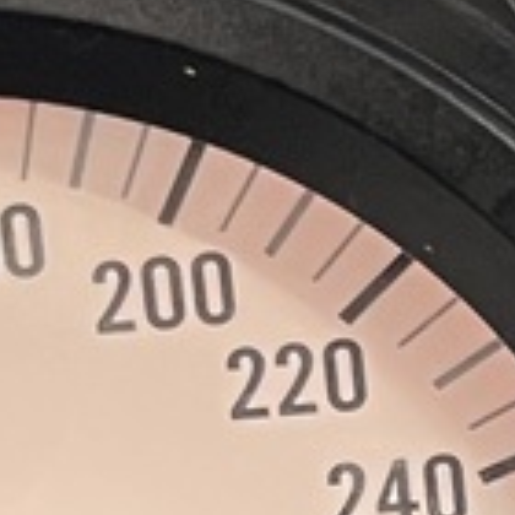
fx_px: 3972
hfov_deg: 7.3
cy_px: 633
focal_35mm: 236
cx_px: 750
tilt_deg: -46.9
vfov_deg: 7.4
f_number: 1.6
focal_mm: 5.1
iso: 160
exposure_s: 1/50
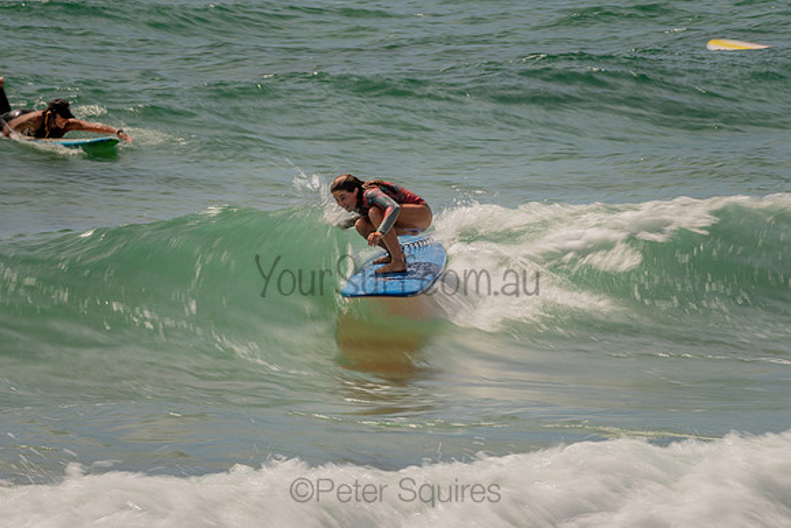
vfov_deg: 2.2
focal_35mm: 613
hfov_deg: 3.4
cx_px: 346
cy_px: 230
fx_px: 13472
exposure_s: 1/20
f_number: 22
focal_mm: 500
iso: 64
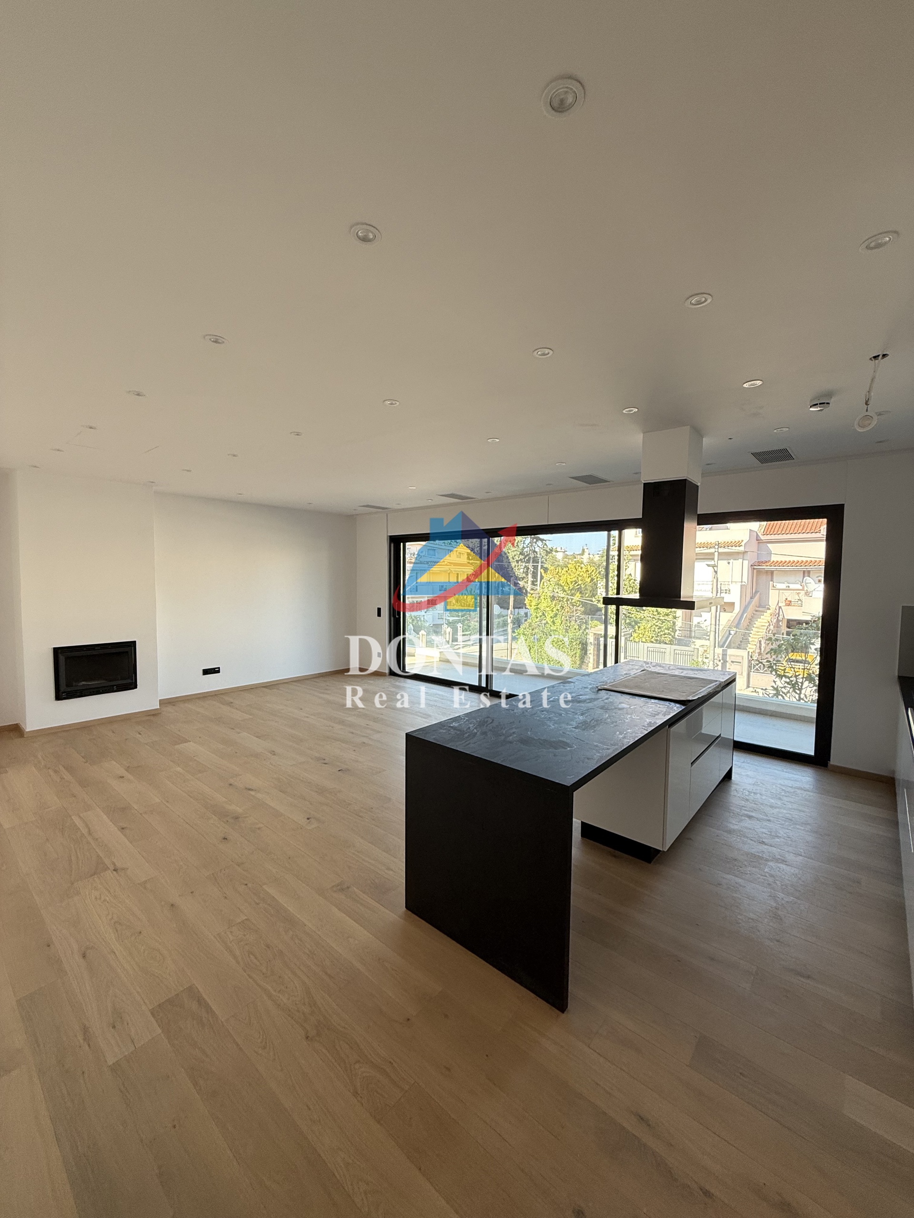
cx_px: 457
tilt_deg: -1.8
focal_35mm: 14
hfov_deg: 85.7
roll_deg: -1.2
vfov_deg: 102.1
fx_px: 493
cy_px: 609
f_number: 2.2
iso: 64
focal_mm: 2.22
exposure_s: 1/120
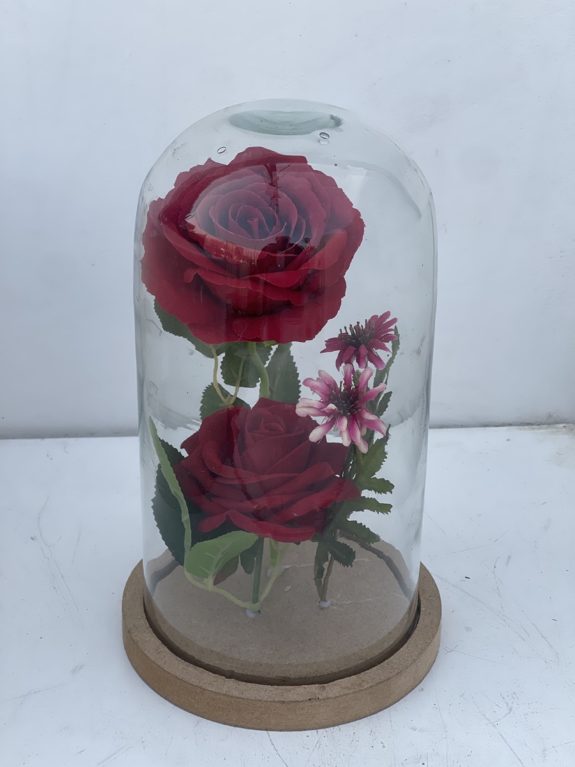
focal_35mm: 64
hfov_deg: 22.9
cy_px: 384
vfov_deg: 30.3
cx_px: 288
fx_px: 1417
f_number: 2.2
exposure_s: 1/330
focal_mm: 7.5
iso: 20
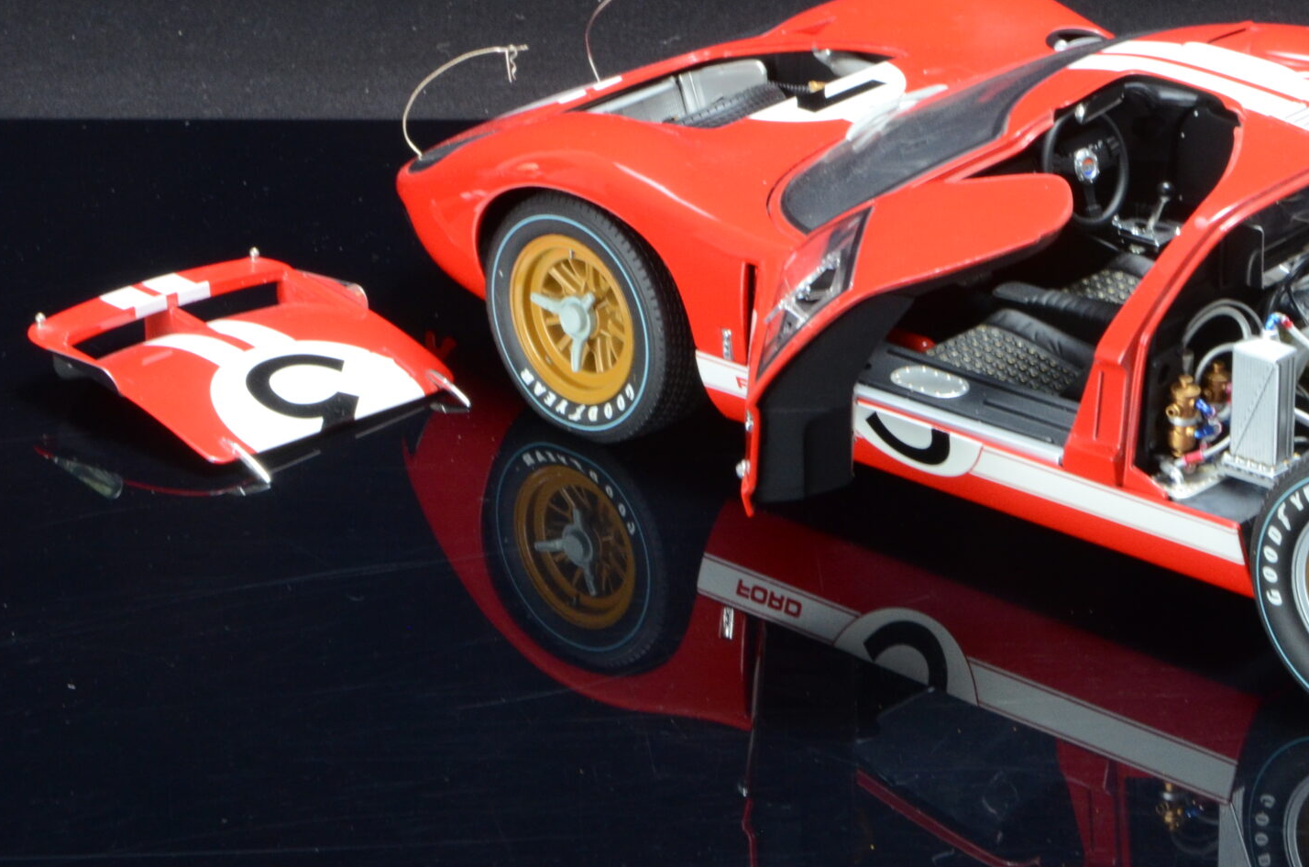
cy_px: 170
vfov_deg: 8.7
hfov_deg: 13.1
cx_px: 1030
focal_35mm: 156
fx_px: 5661
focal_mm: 58
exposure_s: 1/6
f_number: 18
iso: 1000
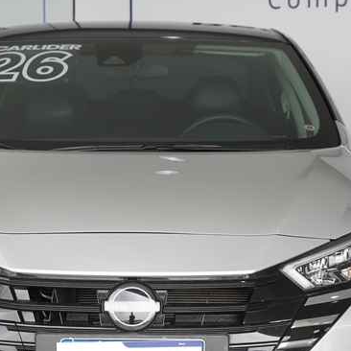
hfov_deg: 10.2
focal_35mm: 171
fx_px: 1962
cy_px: 247
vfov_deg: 10.2
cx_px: 129
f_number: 4.5
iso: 200
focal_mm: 48
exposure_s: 1/100
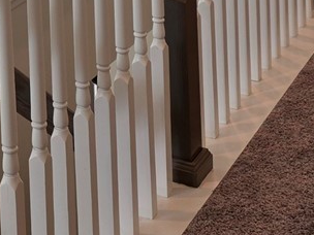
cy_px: -300
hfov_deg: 15.7
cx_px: -65
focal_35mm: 121
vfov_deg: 10.7
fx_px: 1098
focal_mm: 6.3
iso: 40
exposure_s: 1/120
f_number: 1.7
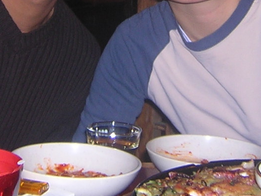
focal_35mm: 109
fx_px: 822
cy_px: -45
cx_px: 139
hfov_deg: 18.0
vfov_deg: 13.2
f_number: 2.6
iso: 100
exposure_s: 1/60.1
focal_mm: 4.7
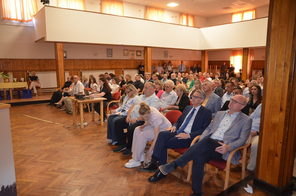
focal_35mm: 30
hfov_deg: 62.0
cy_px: 98
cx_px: 148
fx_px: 246
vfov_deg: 43.4
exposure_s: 1/60
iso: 1800
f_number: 2.8
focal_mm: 20
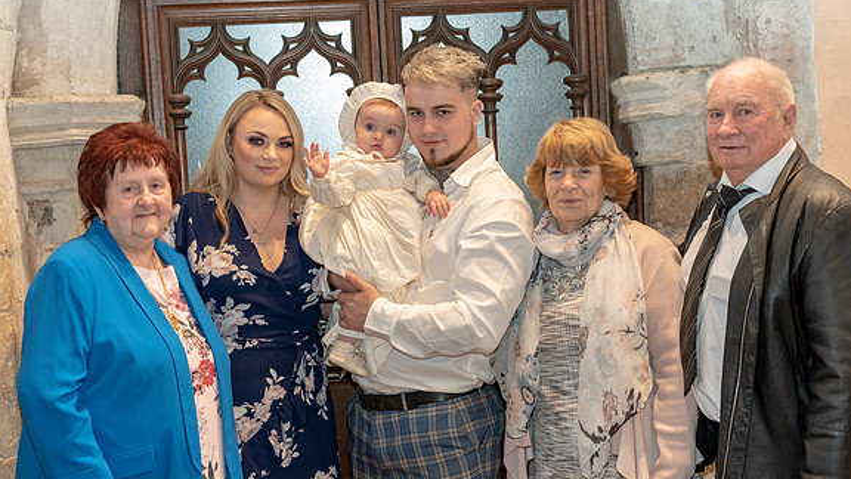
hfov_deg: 36.0
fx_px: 1309
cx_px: 427
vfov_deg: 20.7
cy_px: 268
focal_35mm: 58
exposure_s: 1/160
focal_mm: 55
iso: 3200
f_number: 4
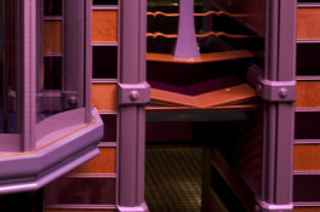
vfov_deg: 13.7
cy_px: -129
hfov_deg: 20.6
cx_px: -76
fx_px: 816
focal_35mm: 92
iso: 400
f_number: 5
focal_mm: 18
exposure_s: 1/20
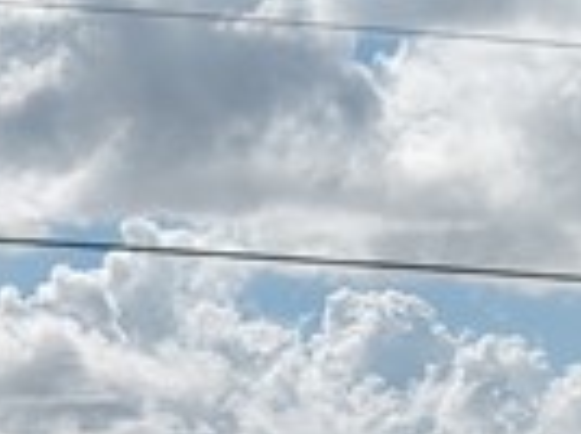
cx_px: -277
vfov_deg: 7.9
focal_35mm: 184
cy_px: 690
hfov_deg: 10.4
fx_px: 3083
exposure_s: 1/8000
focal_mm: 6.48
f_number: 1.8
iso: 250
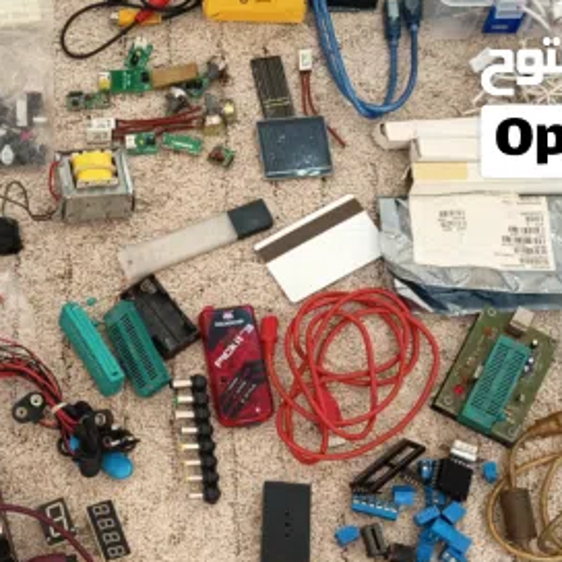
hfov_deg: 33.6
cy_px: 475
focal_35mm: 50
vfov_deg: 32.8
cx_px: 169
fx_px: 918
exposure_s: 1/33.3
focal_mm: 5.24
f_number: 1.7
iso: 317
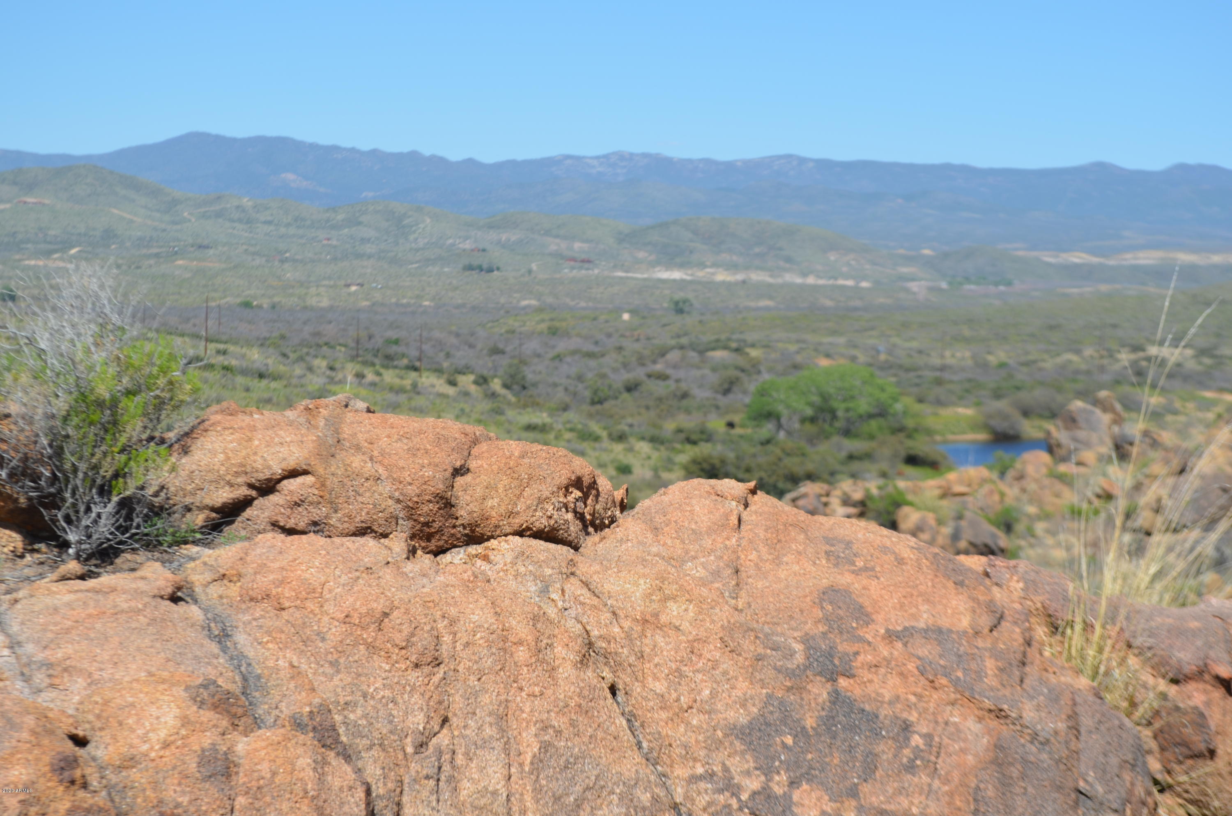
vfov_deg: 16.5
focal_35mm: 82
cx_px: 616
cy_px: 408
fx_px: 2817
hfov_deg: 24.7
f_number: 9
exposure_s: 1/320
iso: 100
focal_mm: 55
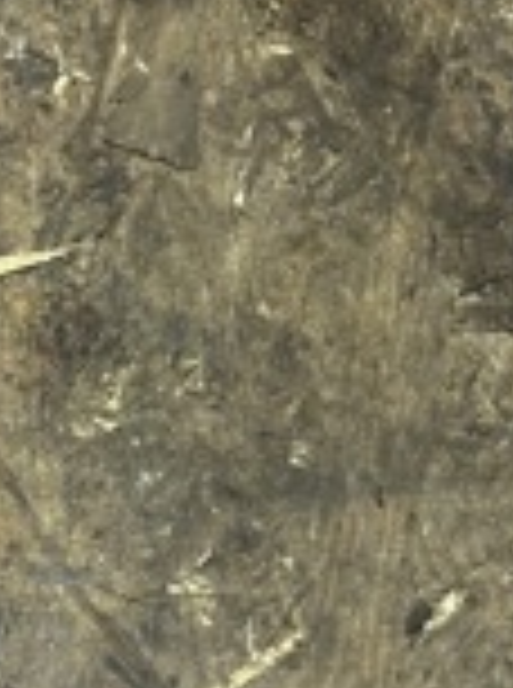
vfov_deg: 12.9
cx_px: 90
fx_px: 2996
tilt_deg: -73.0
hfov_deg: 9.8
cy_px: 728
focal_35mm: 151
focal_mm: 6.86
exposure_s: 1/60
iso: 160
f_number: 1.78
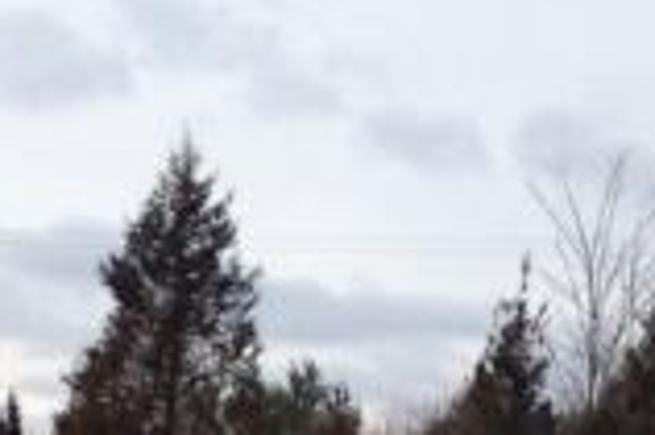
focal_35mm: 177
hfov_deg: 11.6
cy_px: 574
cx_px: 153
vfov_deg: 7.6
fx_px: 3217
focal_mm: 4.28
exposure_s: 1/719
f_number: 2.4
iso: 50
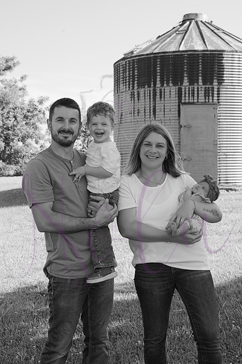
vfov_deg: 35.1
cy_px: 182
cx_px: 121
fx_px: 575
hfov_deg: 23.8
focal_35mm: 57
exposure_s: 1/320
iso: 400
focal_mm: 57
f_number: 9
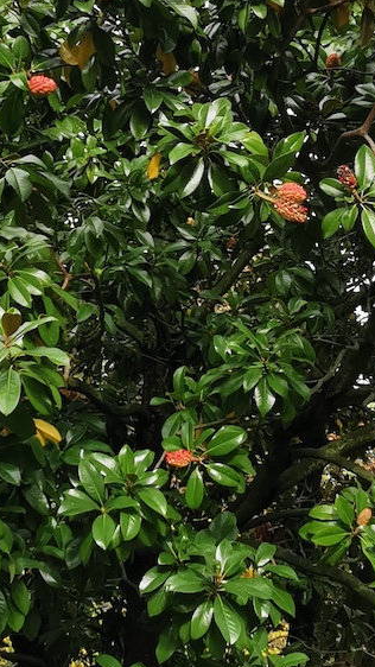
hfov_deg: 17.9
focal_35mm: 67
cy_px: 224
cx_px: 107
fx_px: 1185
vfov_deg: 31.2
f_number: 2.2
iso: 50
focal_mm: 2.26
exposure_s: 1/193
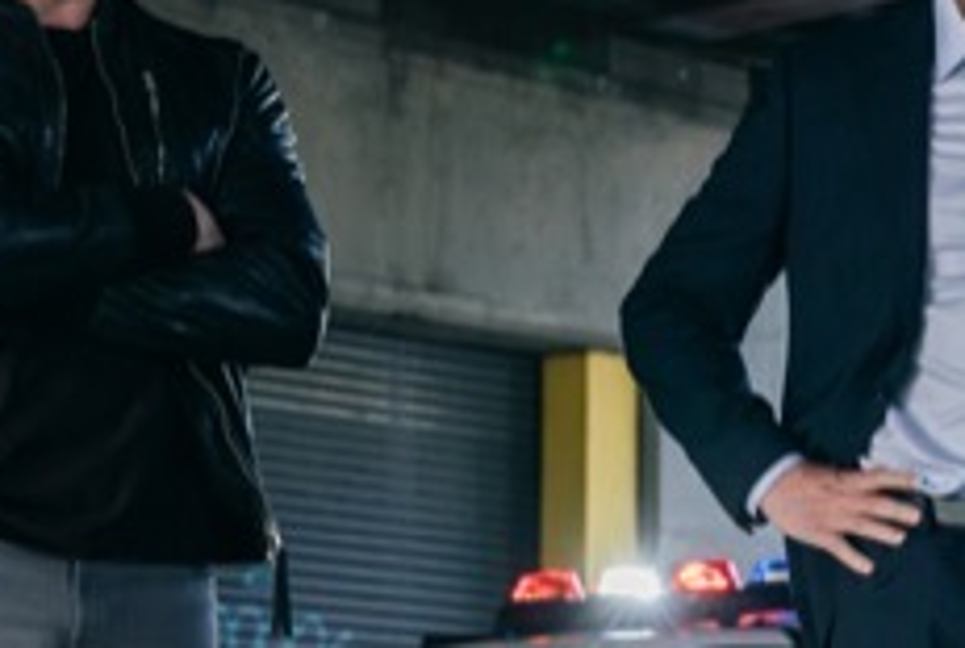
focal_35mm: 106
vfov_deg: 13.0
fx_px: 2847
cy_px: 360
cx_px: 581
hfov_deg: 19.2
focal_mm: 49
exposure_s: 1/800
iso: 1600
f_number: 4.5
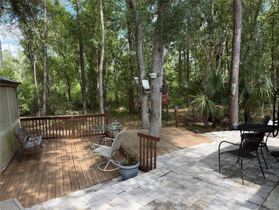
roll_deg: +1.5
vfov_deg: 56.8
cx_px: 140
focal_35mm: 24
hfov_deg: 71.6
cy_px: 105
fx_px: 193
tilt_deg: -4.6
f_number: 1.78
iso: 100
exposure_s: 1/728
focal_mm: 6.76
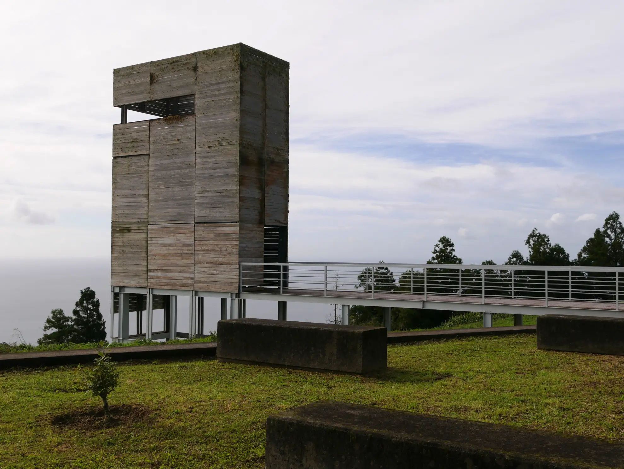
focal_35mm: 38
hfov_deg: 49.0
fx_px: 685
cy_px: 234
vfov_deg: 37.8
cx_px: 312
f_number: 8
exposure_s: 1/500
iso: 200
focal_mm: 19
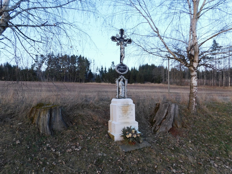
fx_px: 154
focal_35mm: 23
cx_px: 116
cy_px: 87
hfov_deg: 73.9
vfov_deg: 58.9
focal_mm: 4
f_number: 3
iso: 125
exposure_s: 1/40
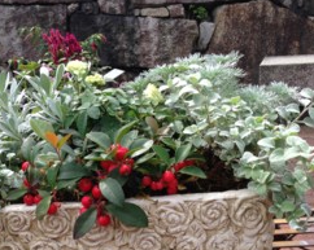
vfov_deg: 24.8
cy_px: 211
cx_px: 135
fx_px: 557
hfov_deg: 31.4
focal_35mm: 60
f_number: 2.4
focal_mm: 4.12
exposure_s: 1/686
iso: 50
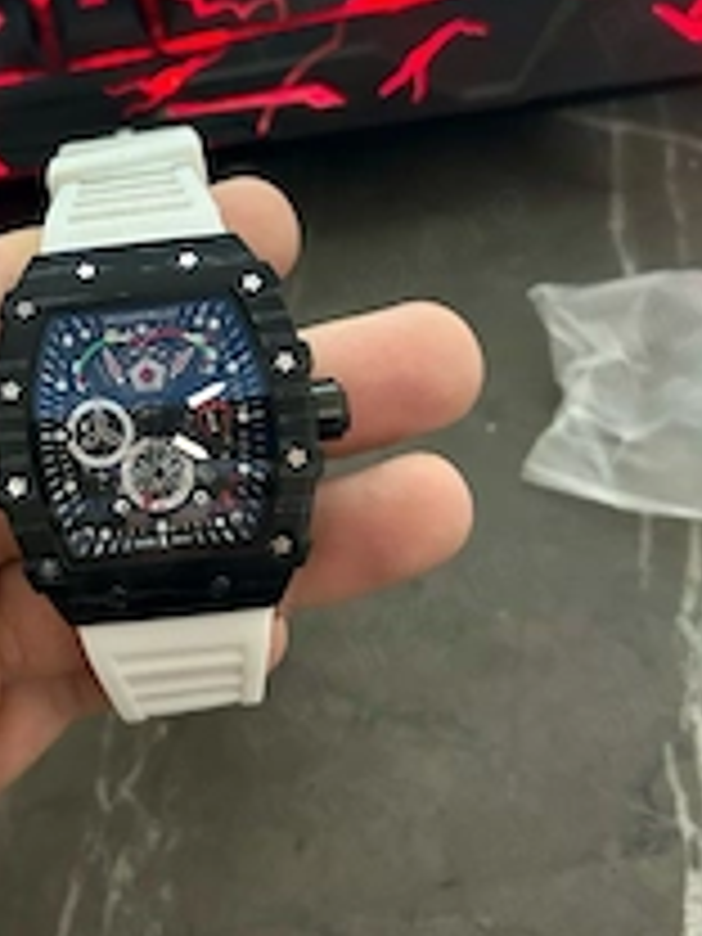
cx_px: 122
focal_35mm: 50
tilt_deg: -54.7
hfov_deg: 28.4
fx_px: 1352
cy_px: 346
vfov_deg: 37.9
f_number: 1.5
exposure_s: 1/36
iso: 640
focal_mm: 5.7
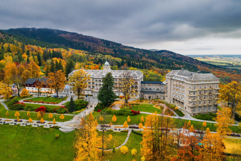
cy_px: 80
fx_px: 187
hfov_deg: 65.5
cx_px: 120
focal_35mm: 28
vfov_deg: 46.4
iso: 100
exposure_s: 1/60
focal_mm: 10.26
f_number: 3.5
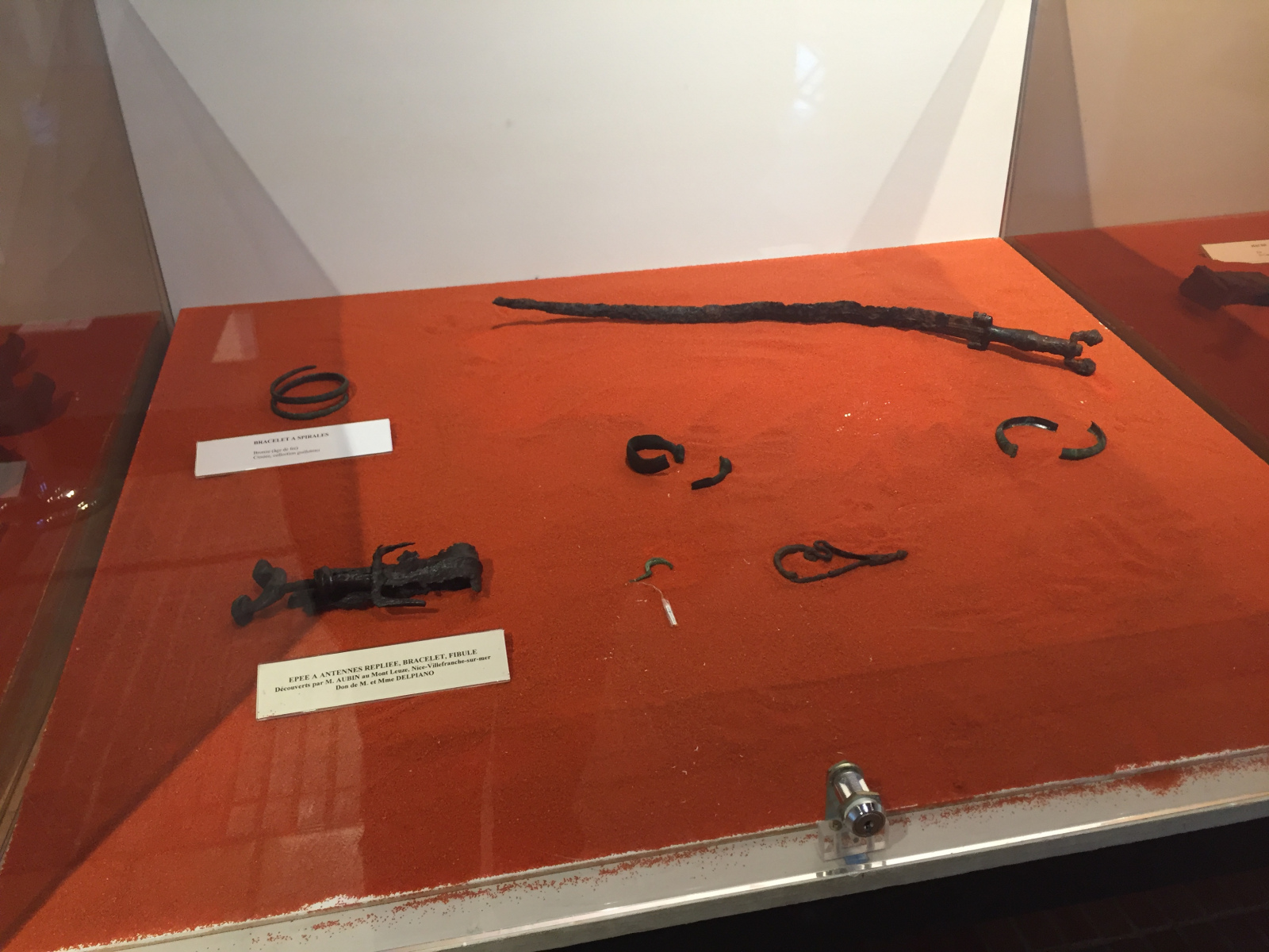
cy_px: 476
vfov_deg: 48.2
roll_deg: +1.9
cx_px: 634
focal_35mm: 29
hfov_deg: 61.7
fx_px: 1063
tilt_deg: -26.7
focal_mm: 4.15
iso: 125
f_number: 2.2
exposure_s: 1/33
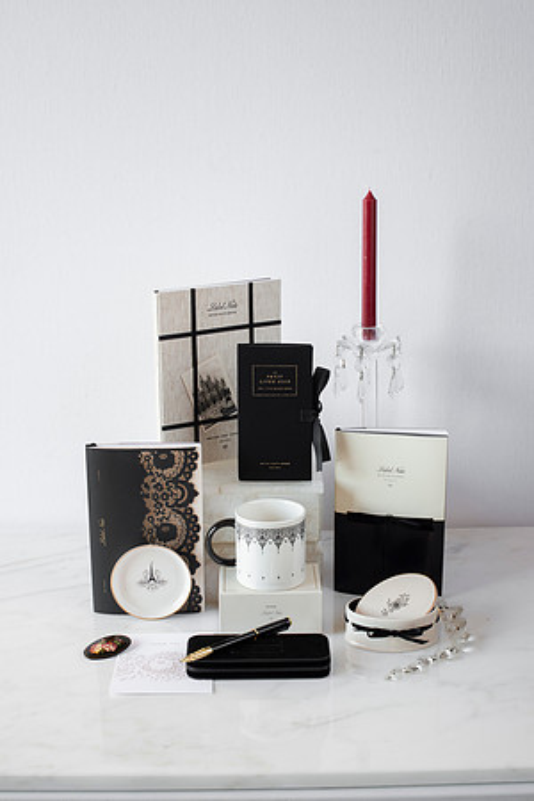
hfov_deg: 27.0
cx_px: 267
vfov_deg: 39.6
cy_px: 400
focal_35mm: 50
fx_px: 1112
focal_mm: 50
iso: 200
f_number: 13
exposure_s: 1/5
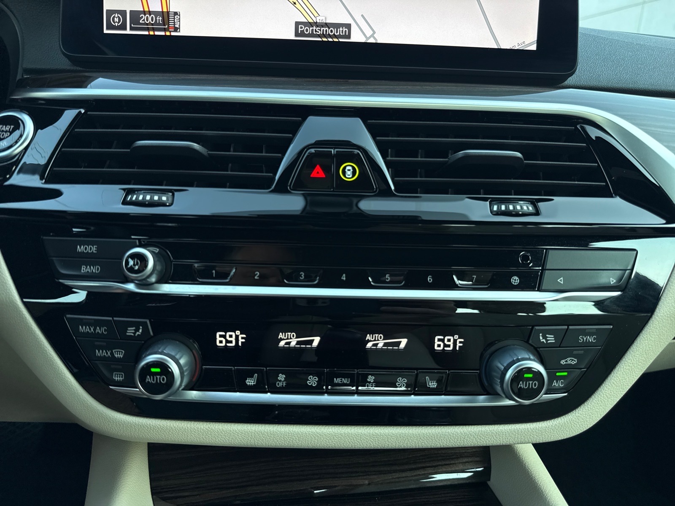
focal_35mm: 24
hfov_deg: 71.6
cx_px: 338
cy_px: 253
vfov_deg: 56.8
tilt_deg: -16.1
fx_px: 468
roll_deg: -2.1
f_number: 1.78
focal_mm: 6.76
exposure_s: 1/312
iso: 80
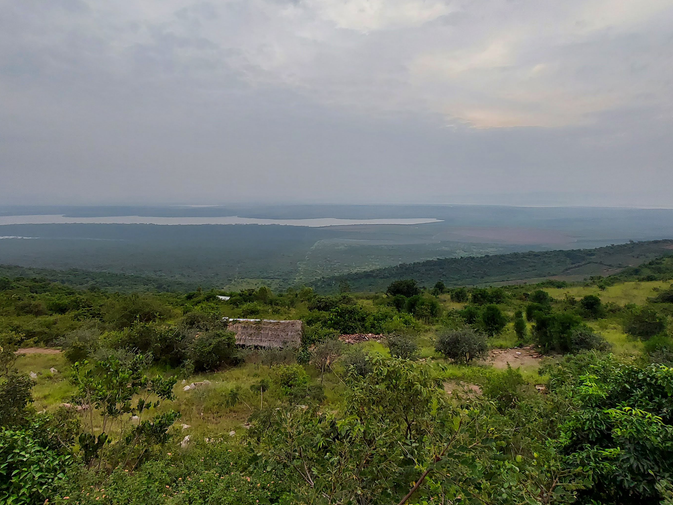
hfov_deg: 84.6
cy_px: 207
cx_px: 320
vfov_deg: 68.1
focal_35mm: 19
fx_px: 369
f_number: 2.2
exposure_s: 1/186
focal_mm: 1.74
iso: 50
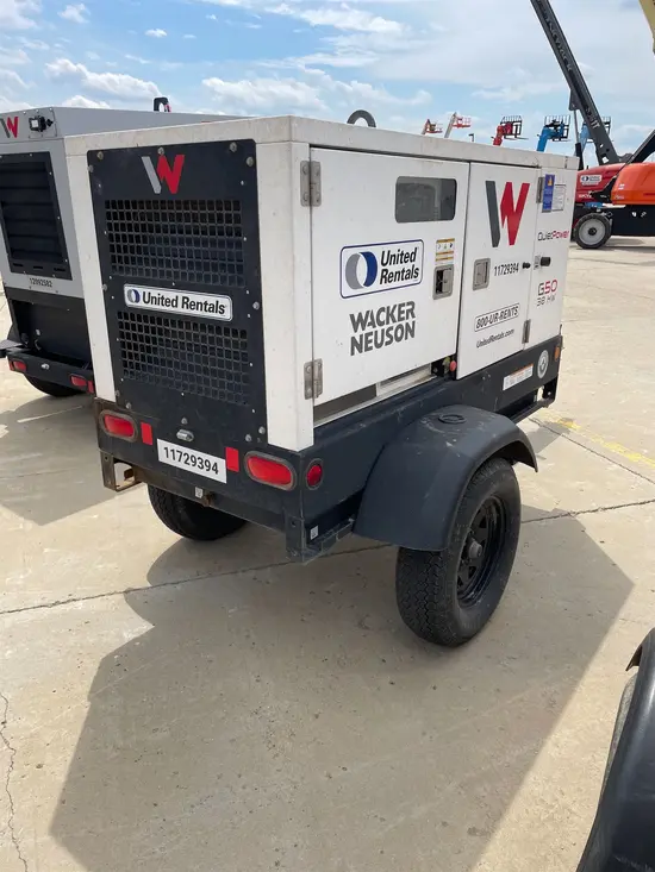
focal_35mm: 26
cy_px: 436
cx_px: 328
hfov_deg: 53.1
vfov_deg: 67.3
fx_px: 656
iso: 32
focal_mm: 4.2
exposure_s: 1/4132
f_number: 1.6
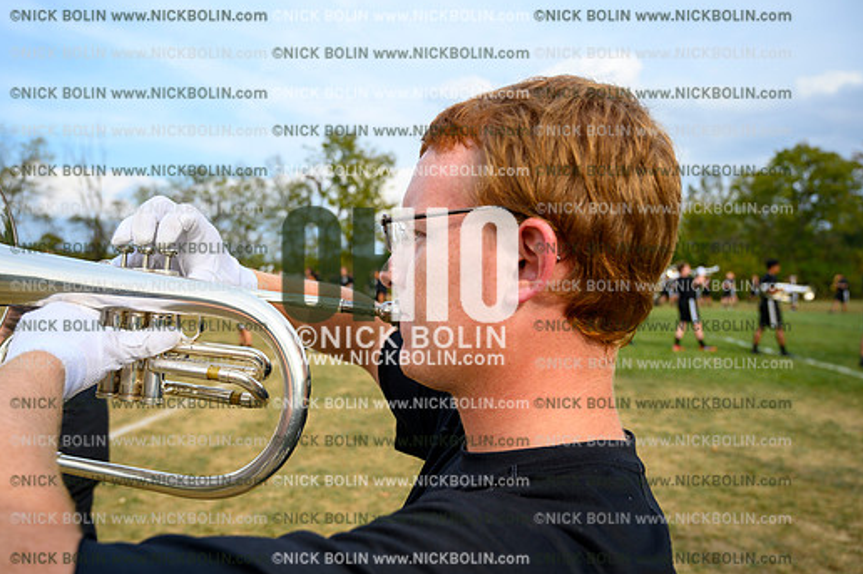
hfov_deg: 67.3
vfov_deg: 47.8
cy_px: 286
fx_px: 647
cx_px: 400
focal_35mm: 27
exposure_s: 1/800
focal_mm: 24
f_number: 4.5
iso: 200
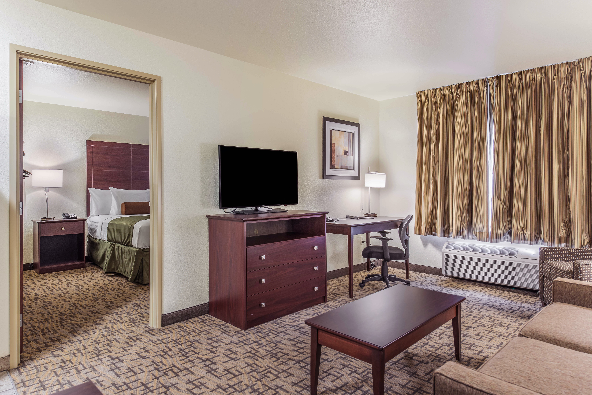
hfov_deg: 78.6
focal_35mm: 22
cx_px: 296
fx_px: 362
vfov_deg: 57.3
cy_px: 198
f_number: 8
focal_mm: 22
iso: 400
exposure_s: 1
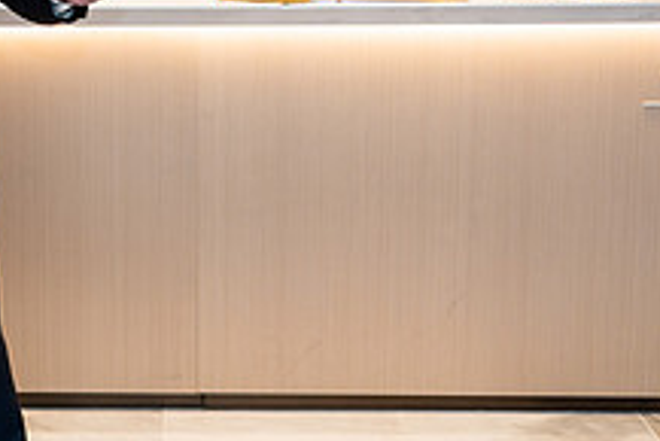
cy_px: 103
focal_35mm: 96
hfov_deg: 20.8
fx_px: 1761
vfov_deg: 14.2
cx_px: 84
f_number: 3.2
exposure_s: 1/160
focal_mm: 34.5
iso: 400
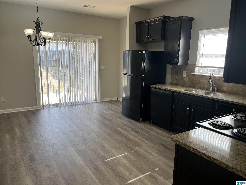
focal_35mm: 26
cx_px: 123
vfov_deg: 53.1
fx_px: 185
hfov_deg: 67.3
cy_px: 92
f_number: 1.6
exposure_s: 1/120
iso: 32
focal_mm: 5.1
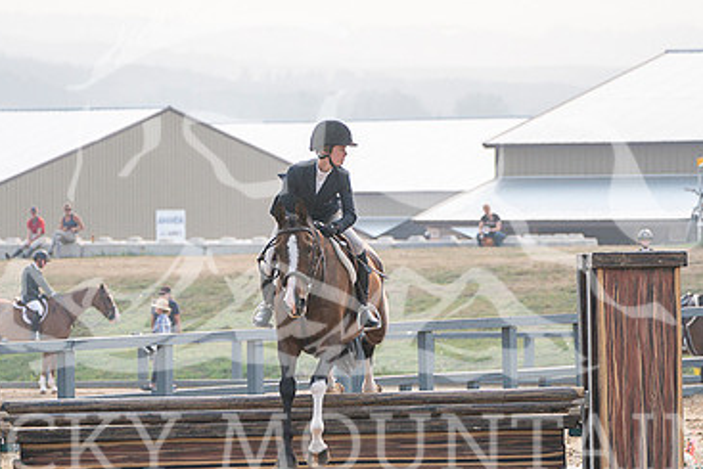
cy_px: 271
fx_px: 6446
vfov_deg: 4.2
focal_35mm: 330
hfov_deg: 6.2
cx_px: 312
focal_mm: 209
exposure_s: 1/1000
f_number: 5.6
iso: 500
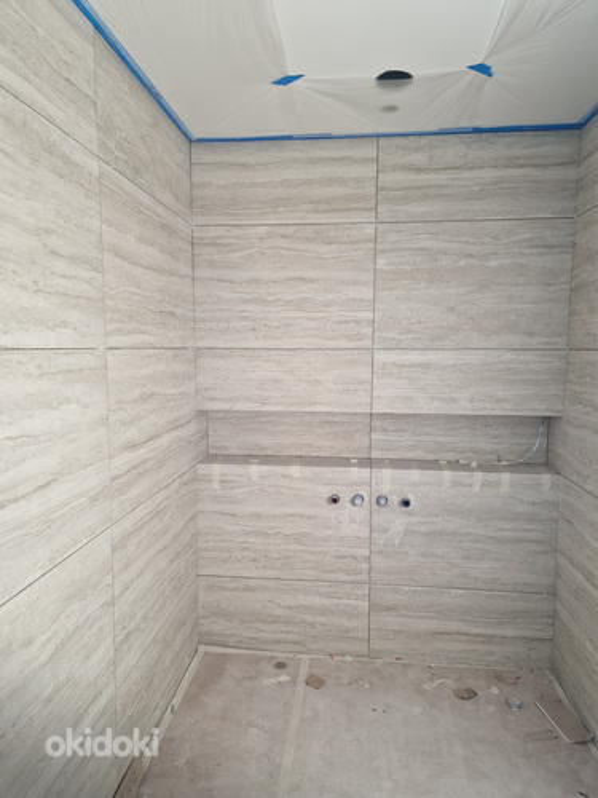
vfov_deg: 73.9
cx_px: 299
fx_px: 530
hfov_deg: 58.9
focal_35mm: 23
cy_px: 399
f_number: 1.8
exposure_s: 1/100
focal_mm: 6.4
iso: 50
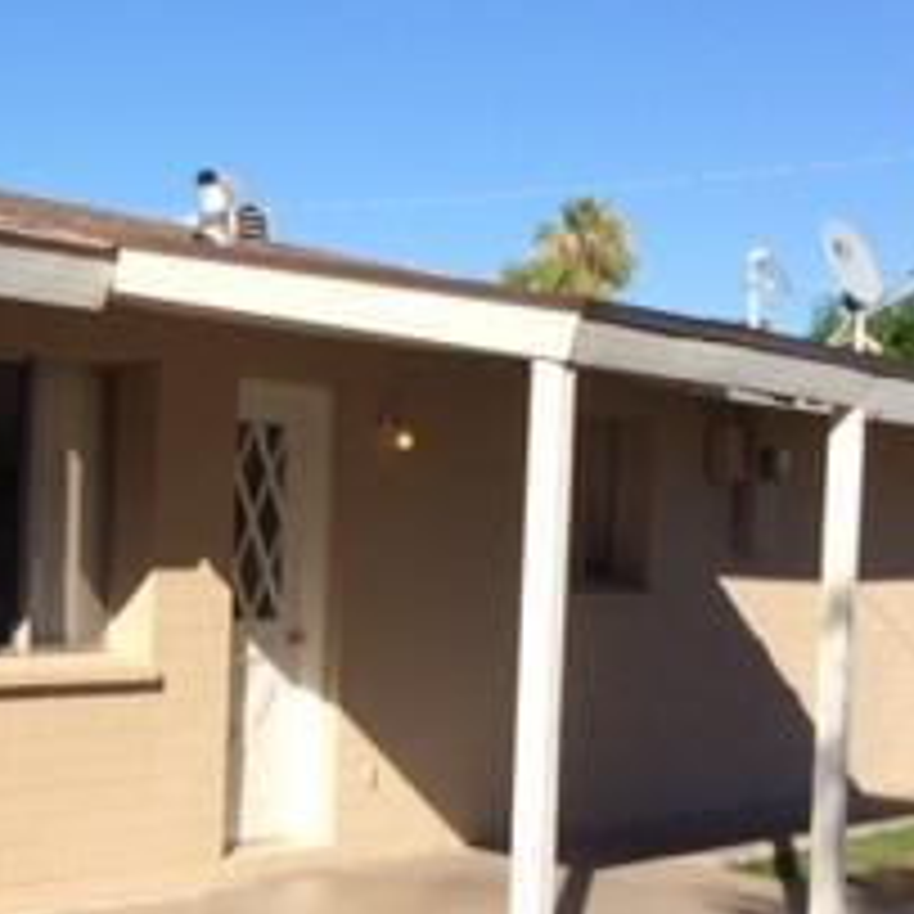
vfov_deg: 21.4
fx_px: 2420
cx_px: -270
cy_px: 522
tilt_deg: -0.6
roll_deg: -0.1
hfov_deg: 19.7
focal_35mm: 81
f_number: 2.2
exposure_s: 1/2283
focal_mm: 4.15
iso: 32
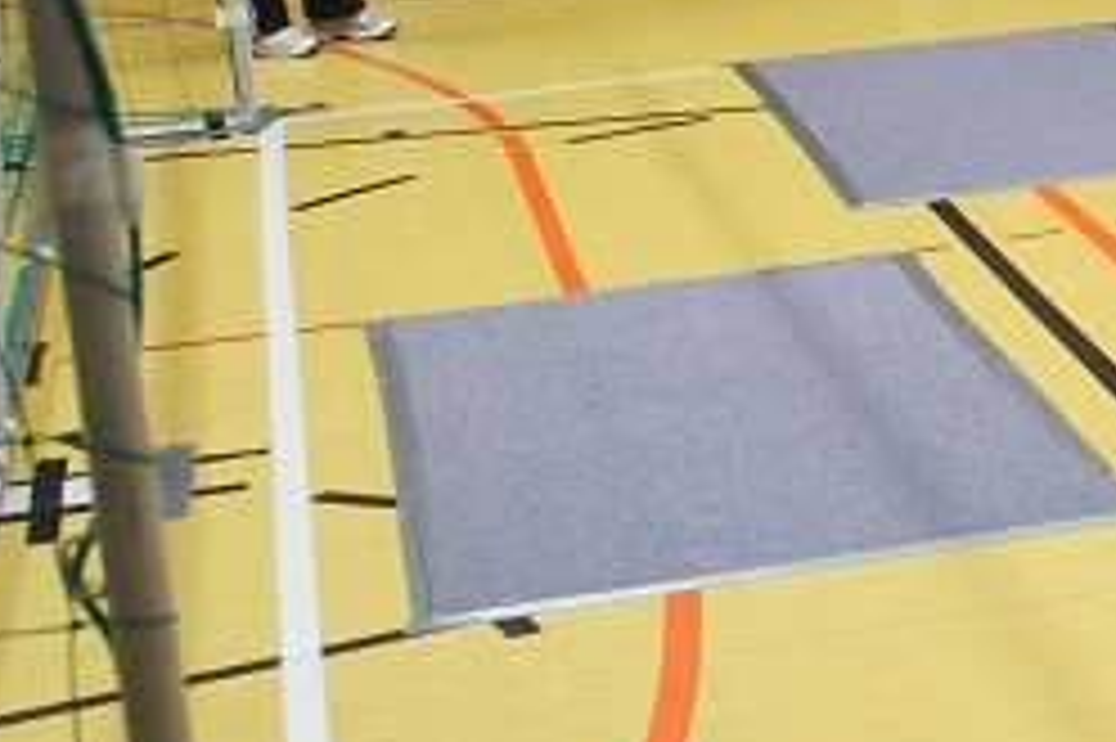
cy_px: 63
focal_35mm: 116
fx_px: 3593
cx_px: 1512
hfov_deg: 16.5
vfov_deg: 11.7
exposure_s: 1/100
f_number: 4
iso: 1600
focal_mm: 24
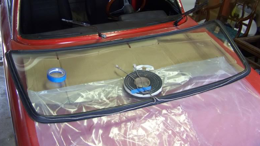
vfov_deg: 29.6
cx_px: 129
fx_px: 276
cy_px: 57
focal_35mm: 40
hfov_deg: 50.5
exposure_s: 1/30
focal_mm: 5.9
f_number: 2.8
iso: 200
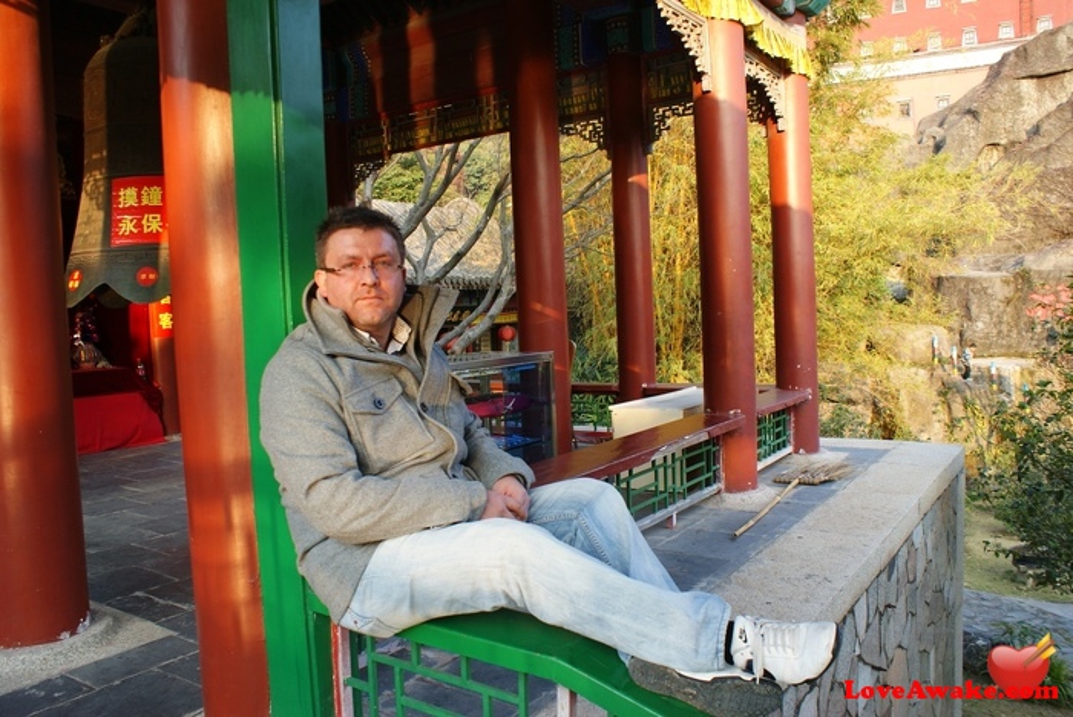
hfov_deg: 67.3
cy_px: 358
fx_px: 805
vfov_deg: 48.0
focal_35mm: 27
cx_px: 536
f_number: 5.6
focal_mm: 18
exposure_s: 1/50
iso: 100
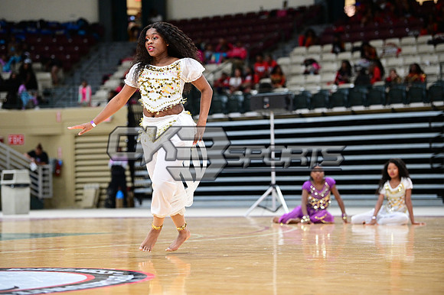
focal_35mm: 112
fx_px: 1380
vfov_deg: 12.2
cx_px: 222
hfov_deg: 18.3
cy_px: 148
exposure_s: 1/1000
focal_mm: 112
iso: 6400
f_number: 3.2
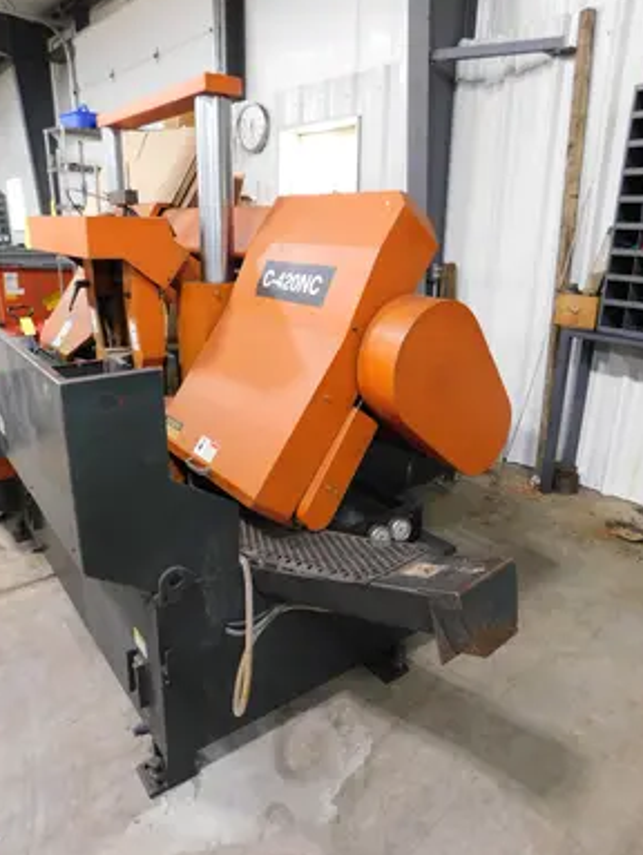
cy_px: 422
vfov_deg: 71.5
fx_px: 593
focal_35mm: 24
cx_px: 324
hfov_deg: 56.9
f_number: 3
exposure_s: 1/25
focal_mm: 4
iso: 400
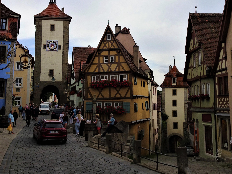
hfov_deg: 49.0
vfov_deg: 37.7
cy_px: 87
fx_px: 255
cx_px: 116
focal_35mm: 38
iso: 80
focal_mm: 6.56
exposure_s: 1/400
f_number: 4.5
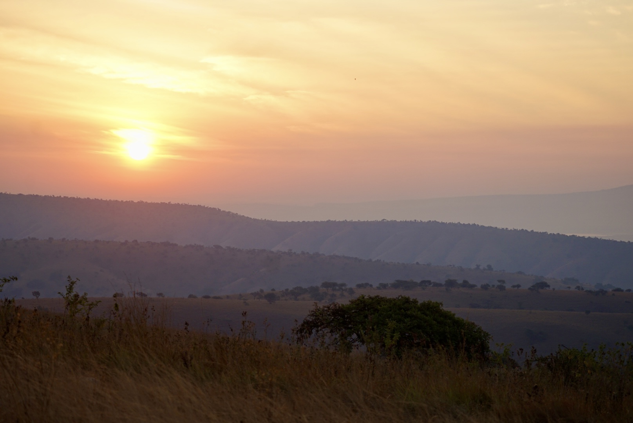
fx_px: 1848
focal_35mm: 105
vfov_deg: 13.1
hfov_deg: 19.4
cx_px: 316
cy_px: 212
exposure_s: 1/125
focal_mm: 70
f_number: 5
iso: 100
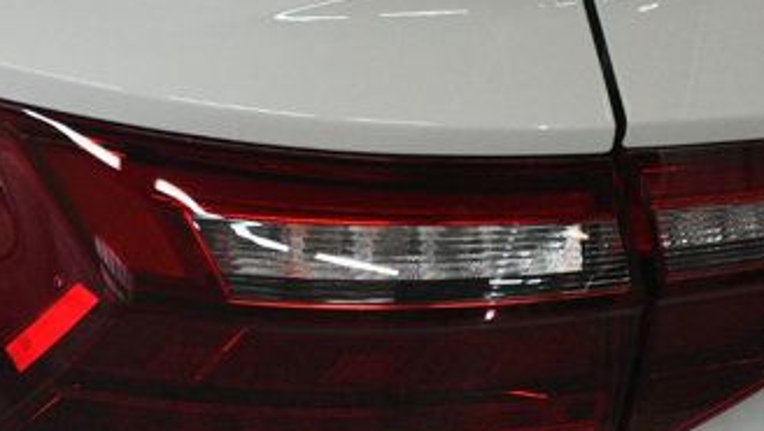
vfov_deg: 8.2
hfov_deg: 14.6
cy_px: 394
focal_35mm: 147
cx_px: 426
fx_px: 2980
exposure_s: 1/160
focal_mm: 30
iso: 800
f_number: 4
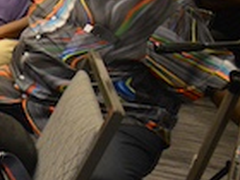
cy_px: -56
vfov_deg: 20.3
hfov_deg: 17.7
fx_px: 458
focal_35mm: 66
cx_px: -266
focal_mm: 10
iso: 2200
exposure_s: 1/60
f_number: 4.5
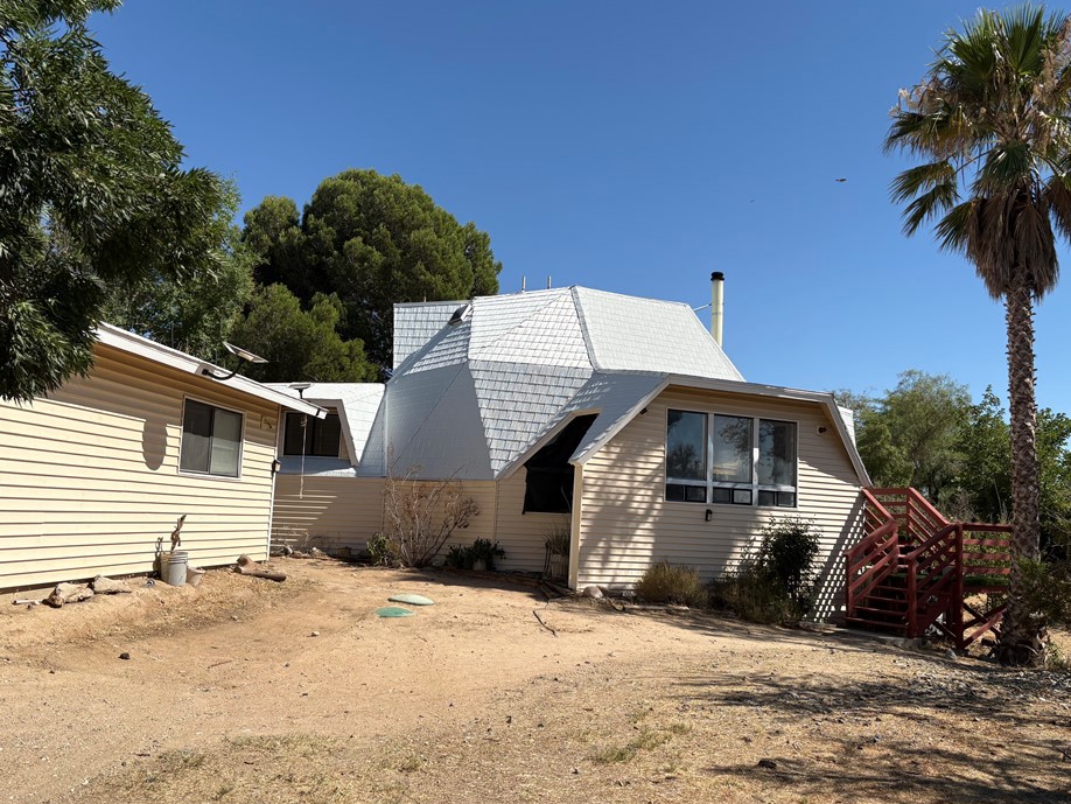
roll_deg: -3.1
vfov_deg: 48.2
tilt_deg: +5.1
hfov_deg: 61.6
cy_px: 418
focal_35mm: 29
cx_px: 551
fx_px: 897
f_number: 1.6
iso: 50
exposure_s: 1/4950
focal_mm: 5.96
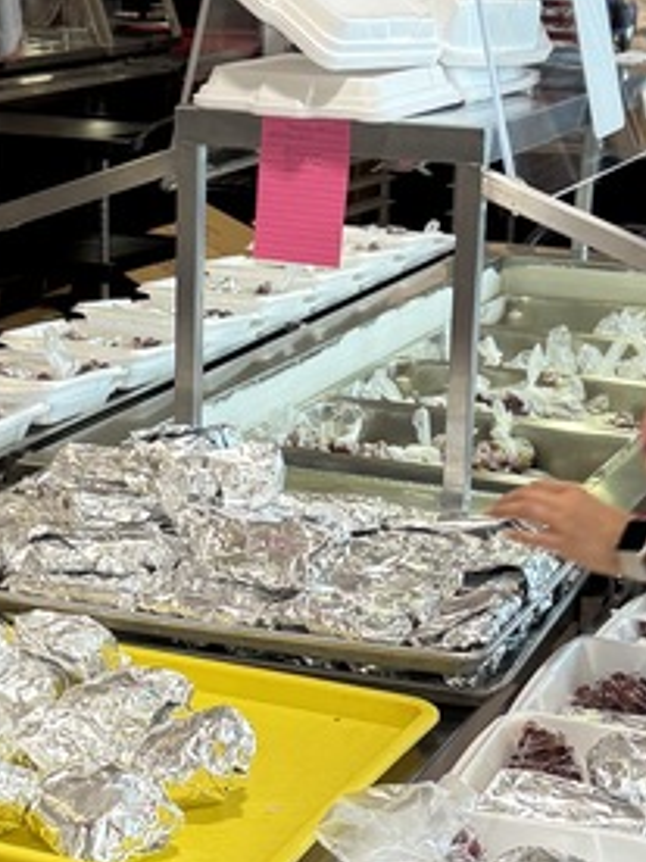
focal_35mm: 89
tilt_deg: -17.6
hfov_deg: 16.6
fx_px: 2215
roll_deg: -1.1
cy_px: 593
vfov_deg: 21.9
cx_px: 300
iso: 125
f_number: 1.78
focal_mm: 6.76
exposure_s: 1/60
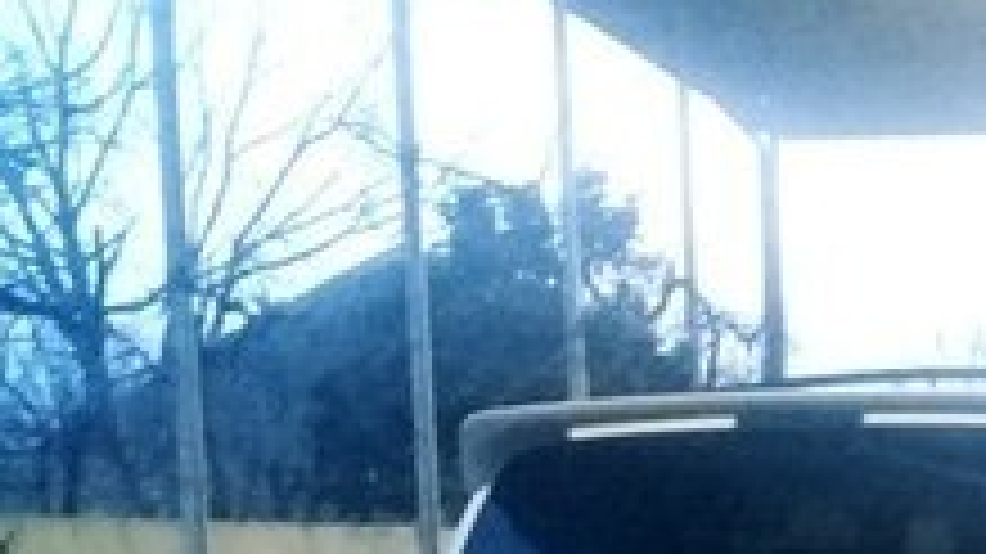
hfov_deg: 19.7
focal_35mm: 102
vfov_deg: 11.1
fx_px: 2666
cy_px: 998
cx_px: 1198
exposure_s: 1/17
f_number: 2.2
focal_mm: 3.3
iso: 400
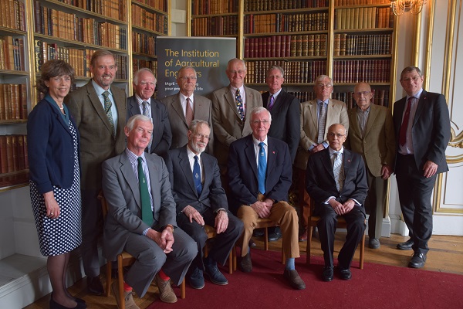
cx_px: 232
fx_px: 405
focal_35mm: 32
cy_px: 154
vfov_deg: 41.7
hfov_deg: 59.5
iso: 450
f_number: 4
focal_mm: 21
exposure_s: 1/30
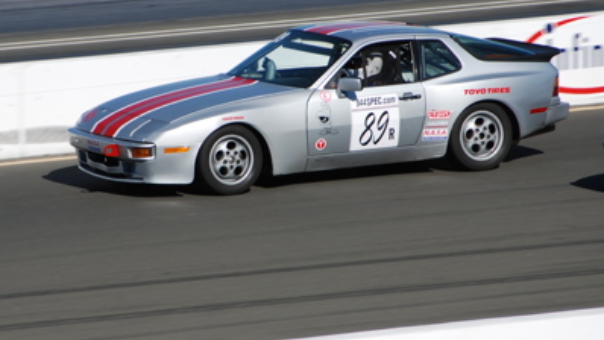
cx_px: 269
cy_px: 138
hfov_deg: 4.3
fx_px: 8089
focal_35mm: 505
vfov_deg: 2.4
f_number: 5.6
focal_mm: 200
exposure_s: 1/640
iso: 100
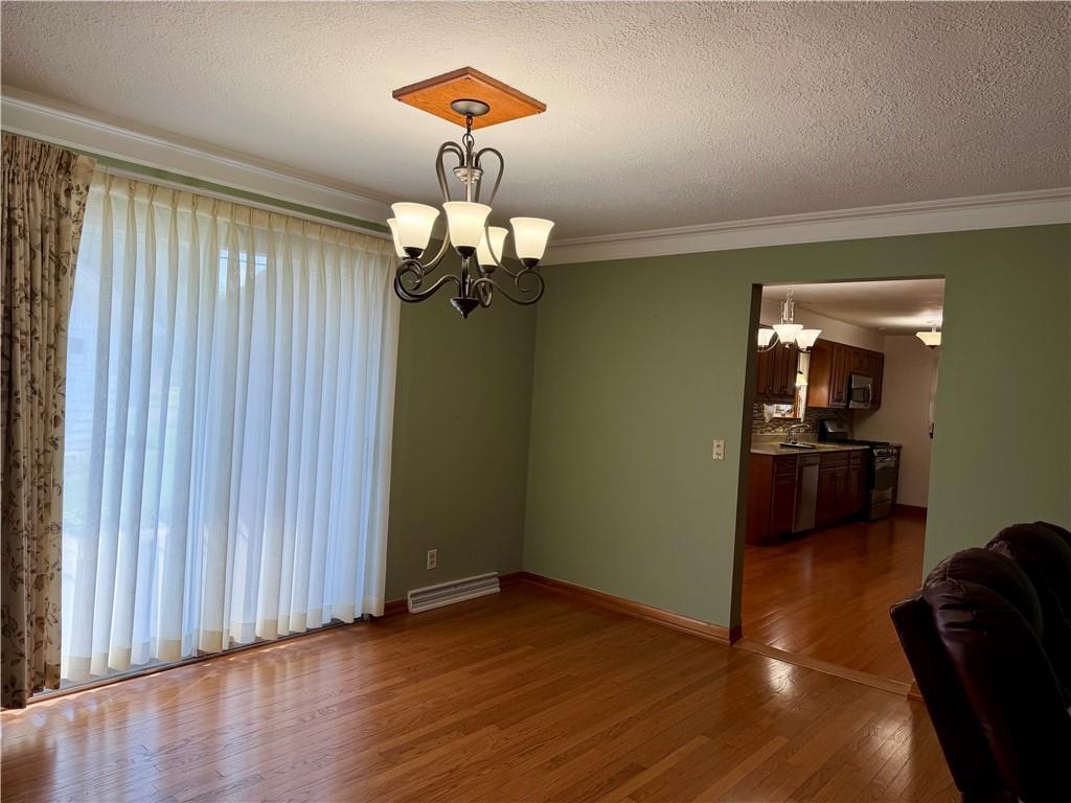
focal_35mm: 24
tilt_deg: -1.2
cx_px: 536
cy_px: 402
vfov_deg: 56.8
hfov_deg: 71.6
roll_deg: -3.0
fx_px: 743
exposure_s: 1/170
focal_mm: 6.76
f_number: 1.78
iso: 80
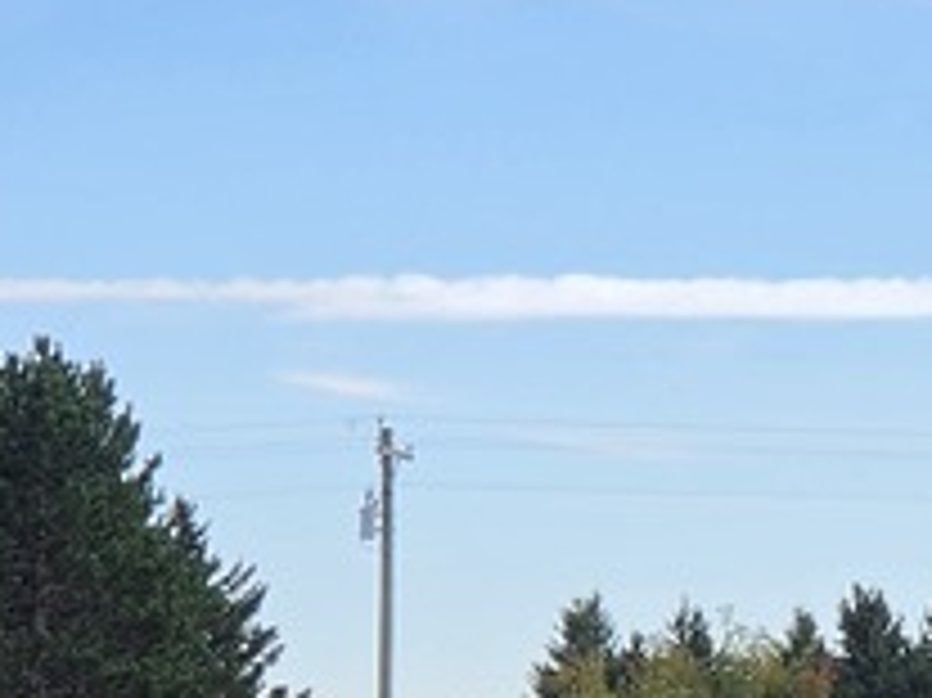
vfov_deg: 4.3
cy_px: 1247
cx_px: 1130
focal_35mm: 341
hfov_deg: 5.8
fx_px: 9176
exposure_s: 1/477
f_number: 2.4
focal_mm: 7
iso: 25
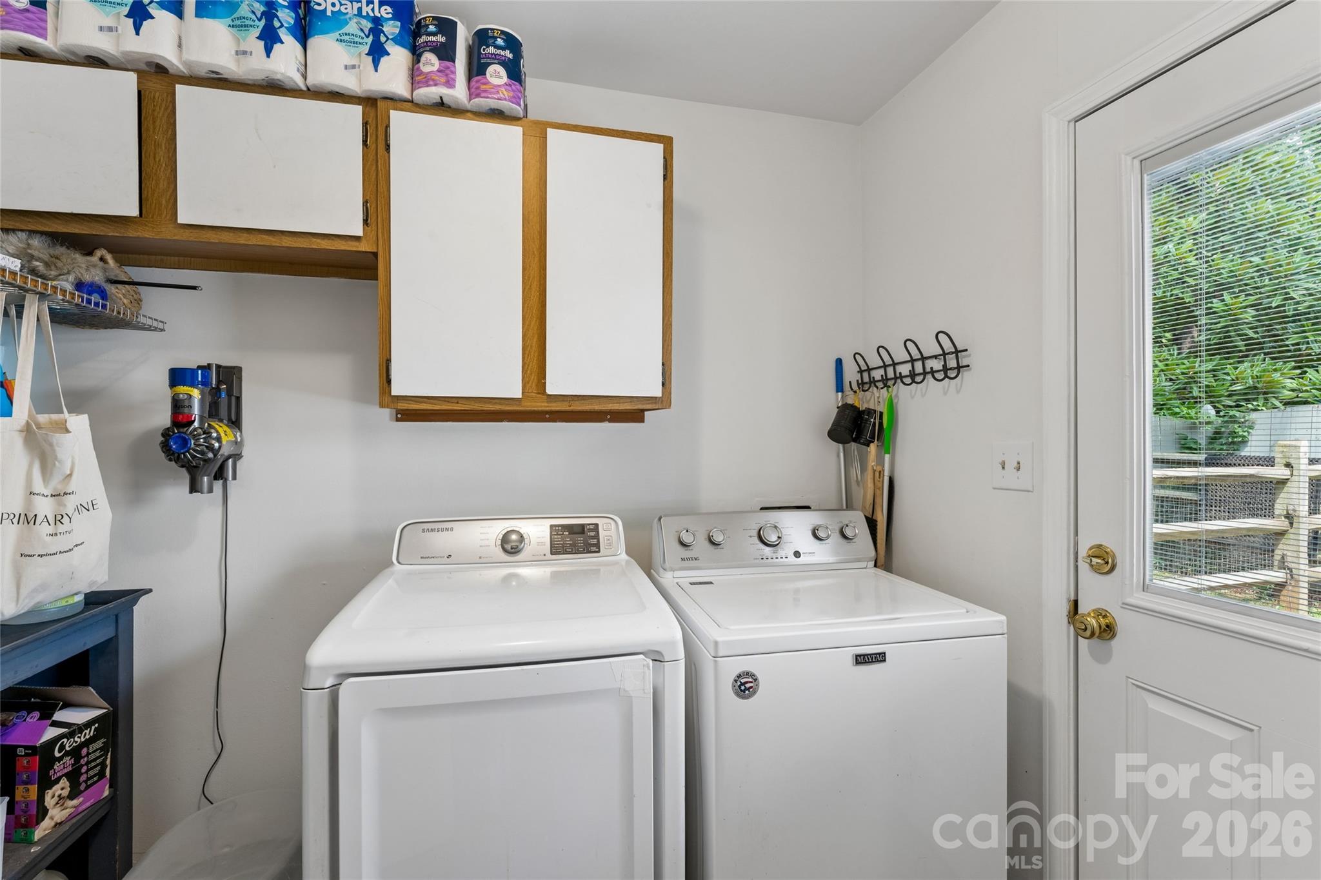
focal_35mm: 16
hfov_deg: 96.4
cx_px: 660
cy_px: 440
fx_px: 591
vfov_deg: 73.4
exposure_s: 1/8
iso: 400
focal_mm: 16.1
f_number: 13
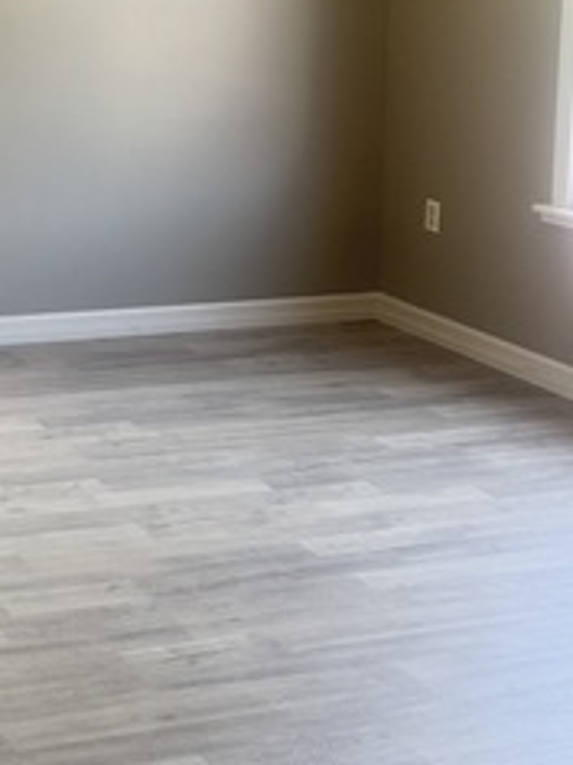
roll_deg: -1.4
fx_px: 1502
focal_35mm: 68
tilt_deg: -7.1
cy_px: 106
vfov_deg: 27.7
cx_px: -176
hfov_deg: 19.8
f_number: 1.78
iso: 160
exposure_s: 1/60
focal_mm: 6.76
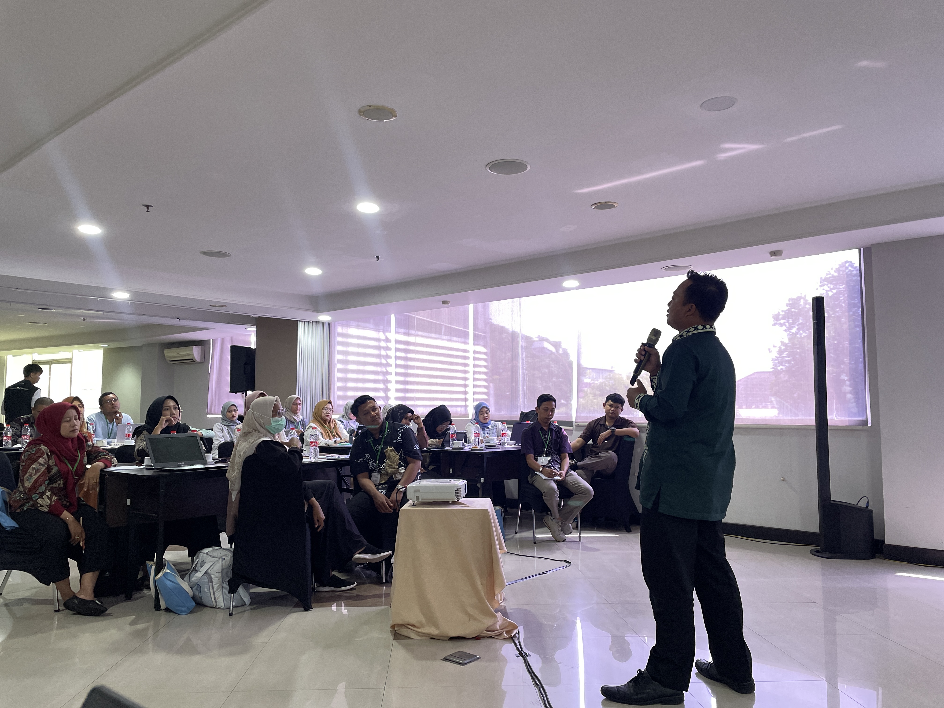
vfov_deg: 53.1
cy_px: 354
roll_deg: +0.2
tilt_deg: +4.9
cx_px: 472
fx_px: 709
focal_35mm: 26
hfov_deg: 67.3
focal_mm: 4.2
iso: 125
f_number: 1.6
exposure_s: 1/78
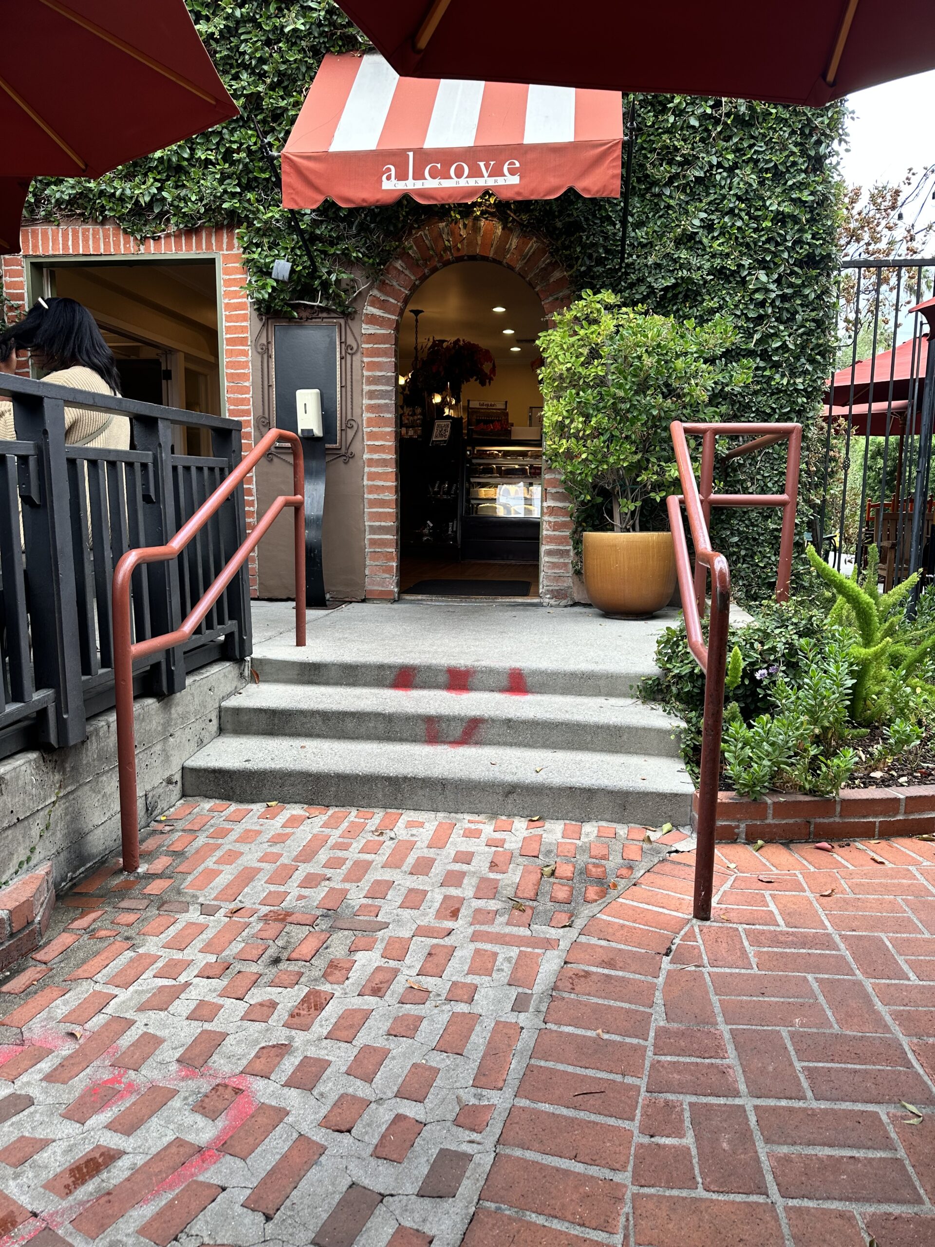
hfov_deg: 56.8
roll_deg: +0.5
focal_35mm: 24
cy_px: 624
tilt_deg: -9.7
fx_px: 864
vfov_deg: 71.6
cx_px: 468
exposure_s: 1/193
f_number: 1.78
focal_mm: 6.86
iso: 64
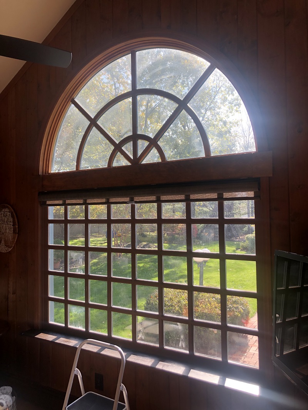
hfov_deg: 49.8
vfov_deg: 63.4
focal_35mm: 28
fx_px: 332
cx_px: 154
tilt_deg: +3.1
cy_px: 205
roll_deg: -0.2
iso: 20
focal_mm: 3.99
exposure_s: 1/224
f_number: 1.8
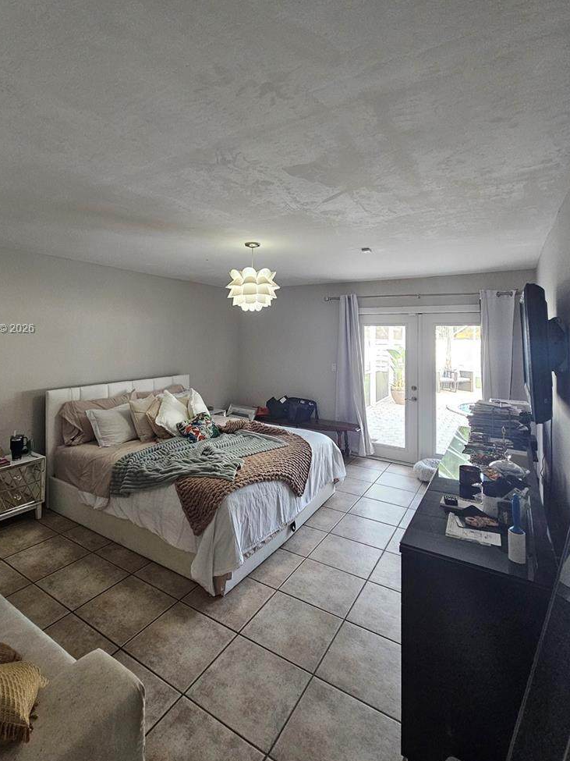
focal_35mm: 16
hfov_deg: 77.6
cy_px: 329
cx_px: 241
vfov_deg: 93.9
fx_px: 351
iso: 320
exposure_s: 1/60
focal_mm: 2.2
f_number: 2.2
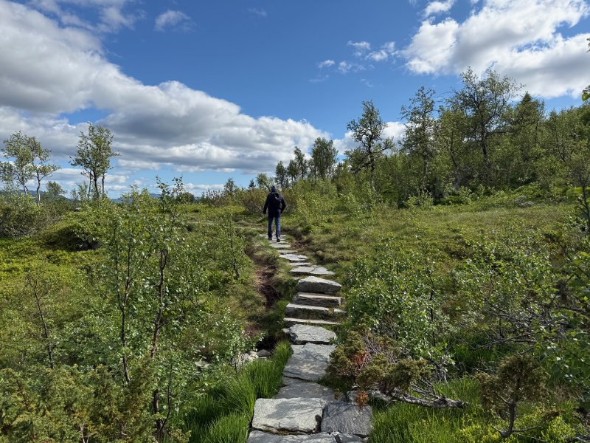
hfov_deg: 71.6
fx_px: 409
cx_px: 295
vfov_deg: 56.8
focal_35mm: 24
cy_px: 222
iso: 80
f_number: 1.8
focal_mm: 6.8
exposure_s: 1/4673
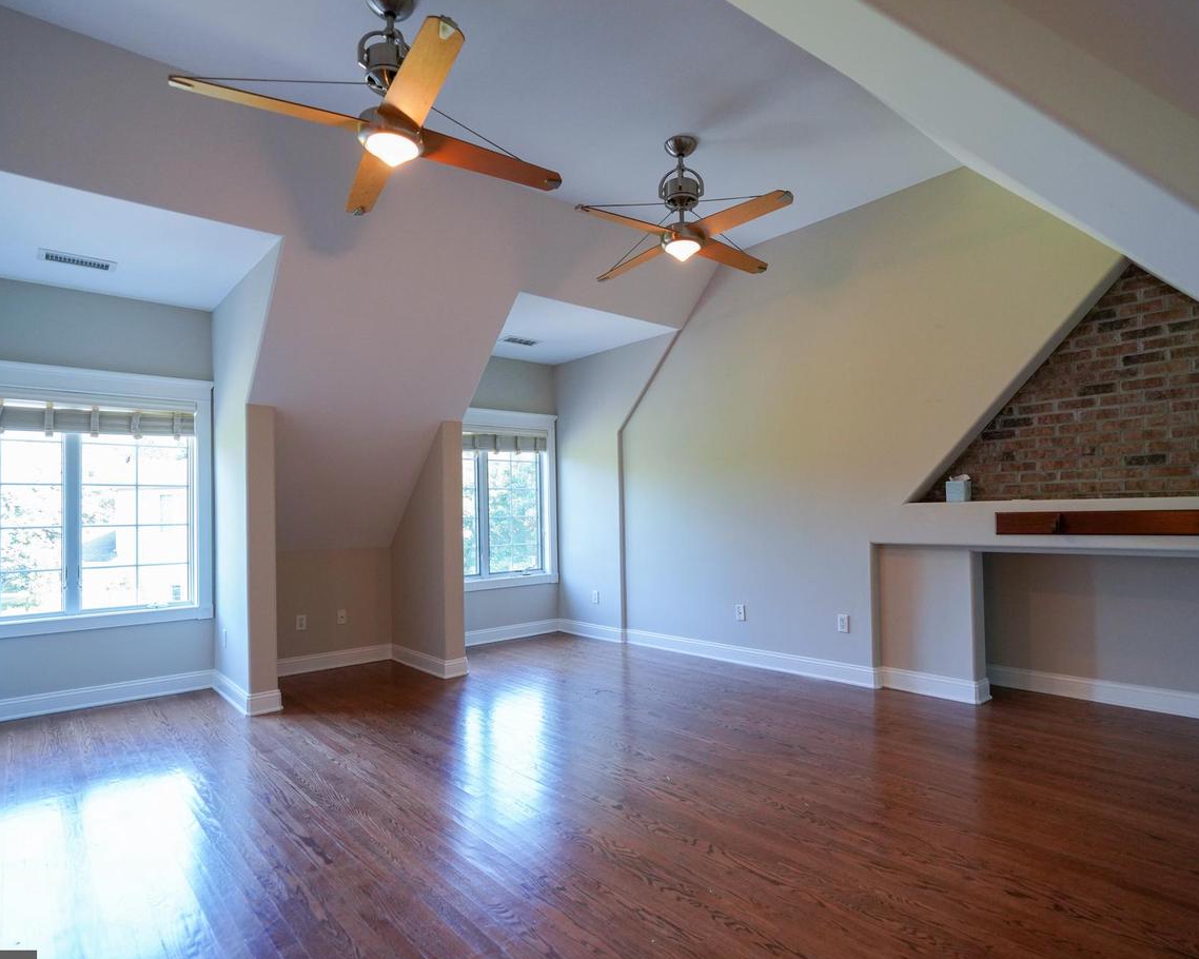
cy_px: 498
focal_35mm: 19
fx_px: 674
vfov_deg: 70.8
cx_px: 631
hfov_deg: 83.2
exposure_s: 1/160
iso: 1600
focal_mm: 16
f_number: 3.2
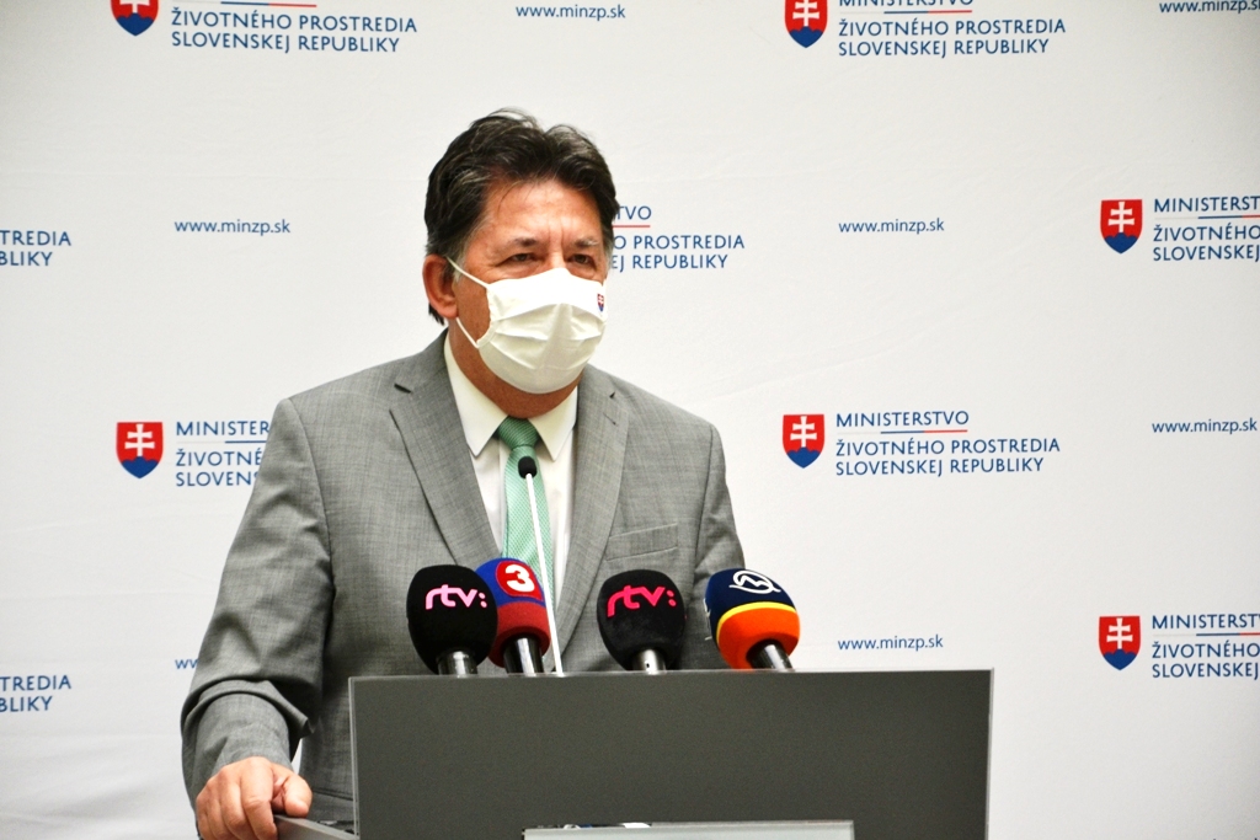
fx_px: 5513
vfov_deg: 8.7
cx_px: 630
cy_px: 420
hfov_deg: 13.0
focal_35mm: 158
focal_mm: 105
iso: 800
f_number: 5.6
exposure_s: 1/125
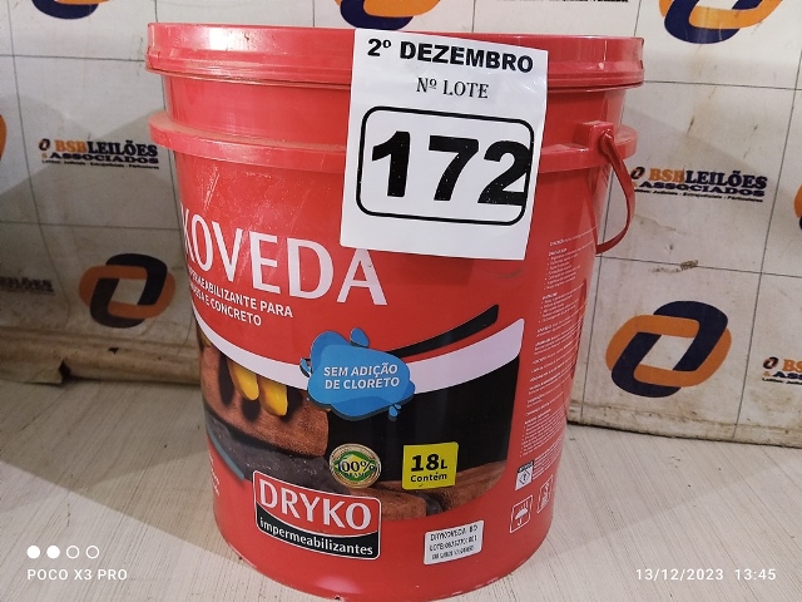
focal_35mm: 31
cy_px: 301
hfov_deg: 58.4
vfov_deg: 45.4
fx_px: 718
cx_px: 401
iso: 1028
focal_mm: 4.71
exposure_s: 1/24
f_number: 1.79
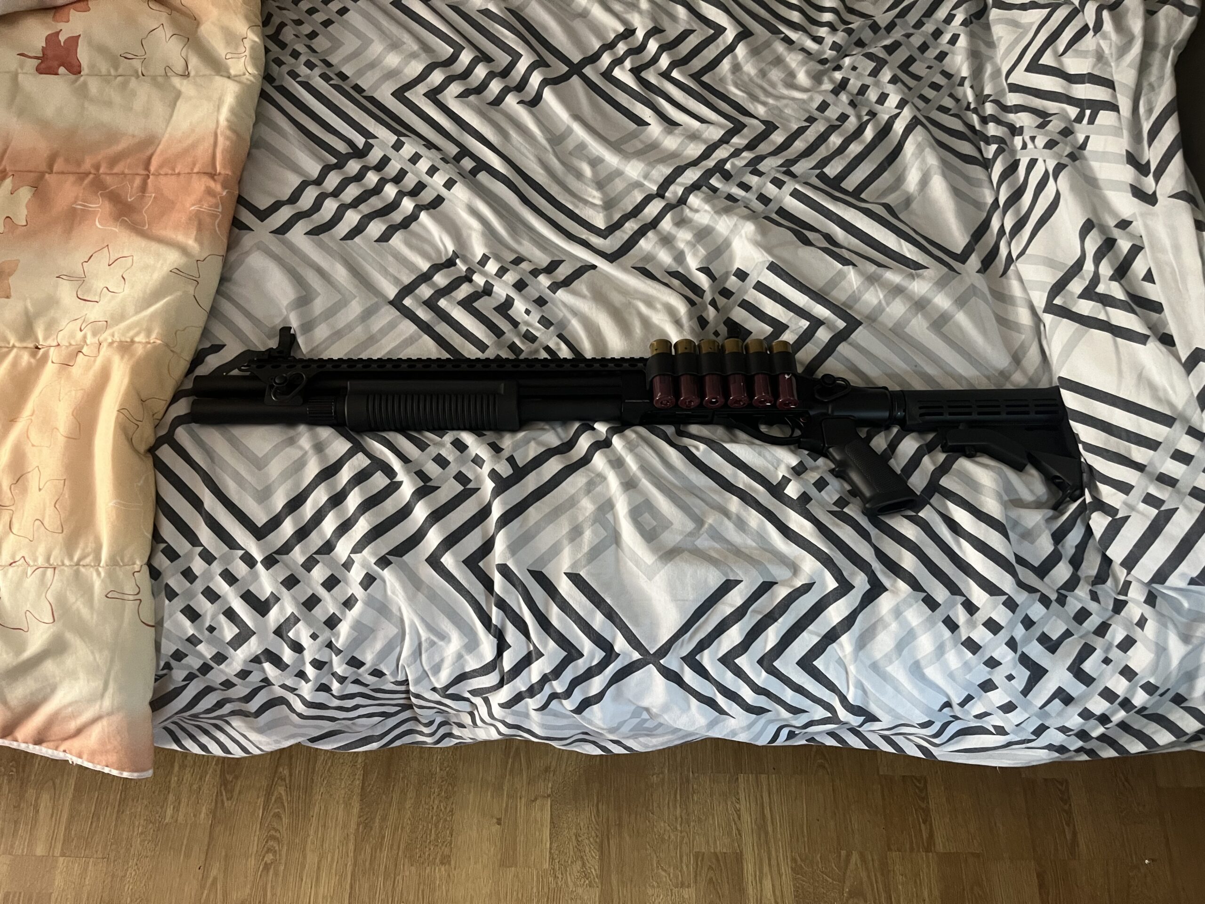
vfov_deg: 53.1
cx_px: 602
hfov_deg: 67.3
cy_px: 452
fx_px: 905
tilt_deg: -66.9
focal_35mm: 26
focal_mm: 5.1
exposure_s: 1/46
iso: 320
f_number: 1.6
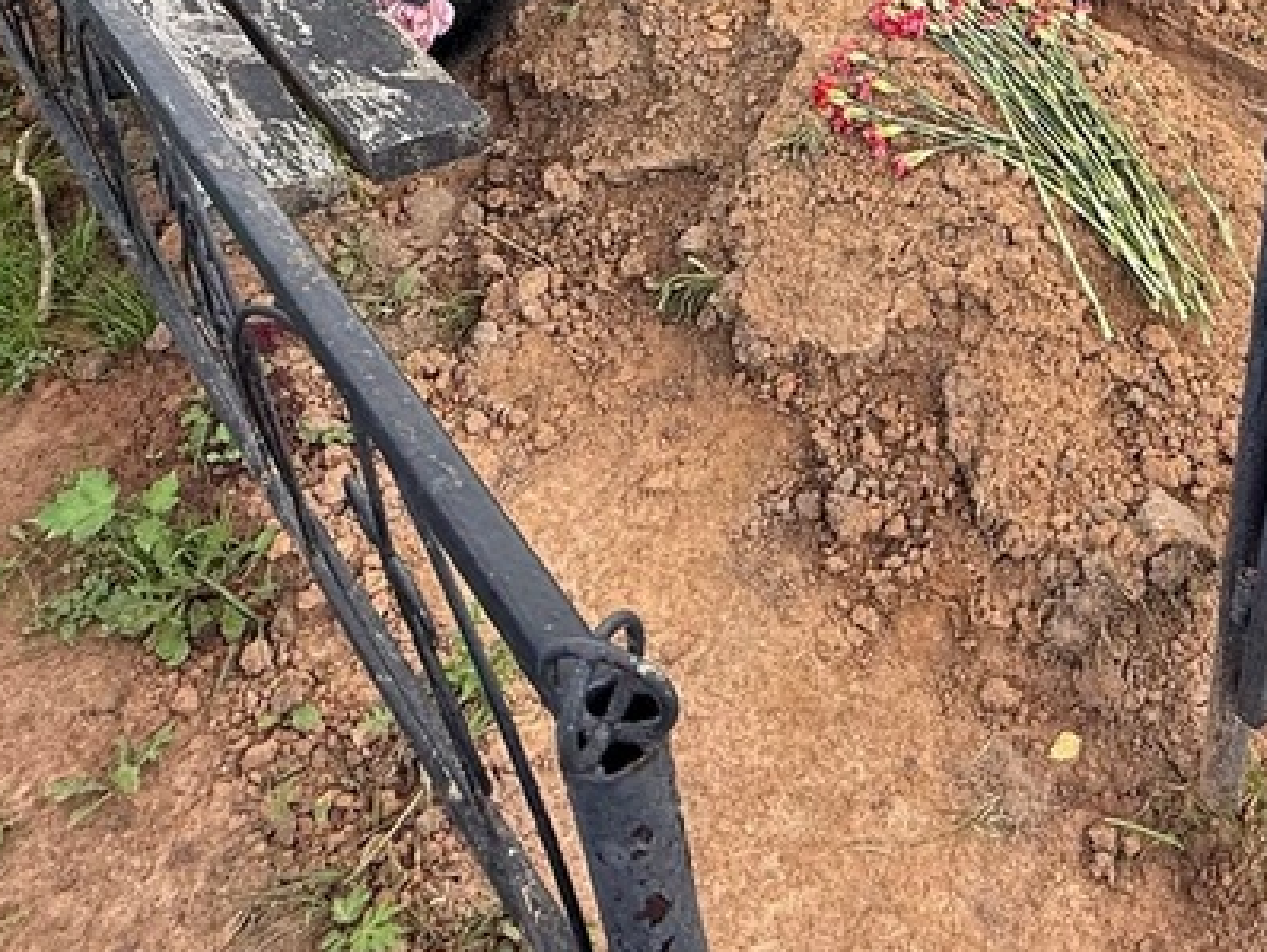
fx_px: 1318
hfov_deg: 49.0
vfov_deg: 35.9
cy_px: 6
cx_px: 971
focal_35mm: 36
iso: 50
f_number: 2.2
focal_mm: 2.22
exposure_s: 1/198
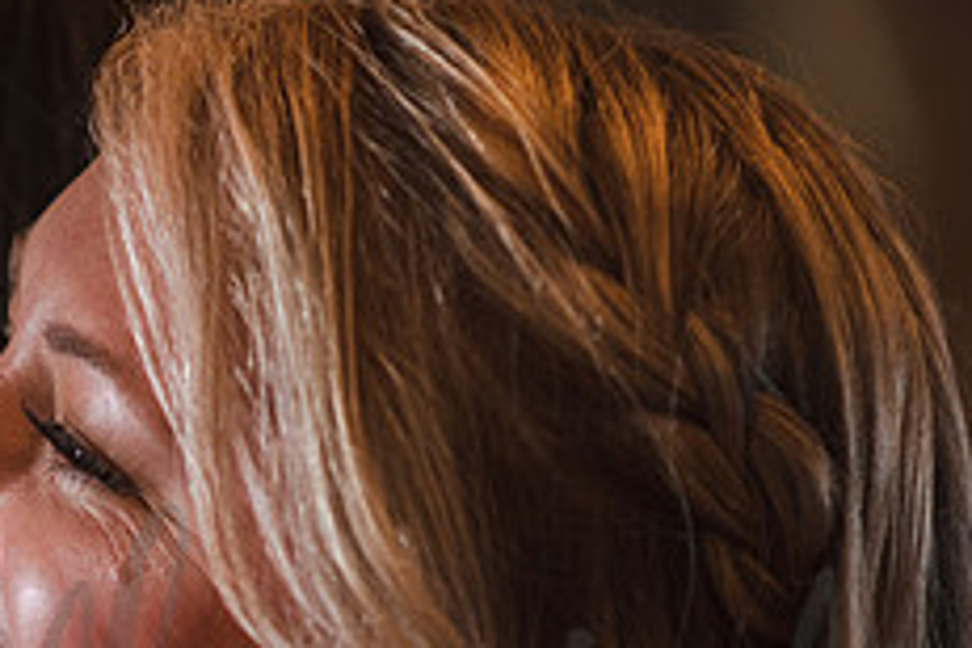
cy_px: 686
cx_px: -50
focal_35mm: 213
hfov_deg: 9.6
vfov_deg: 6.4
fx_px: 5751
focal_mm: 85
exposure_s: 1/200
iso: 1600
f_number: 2
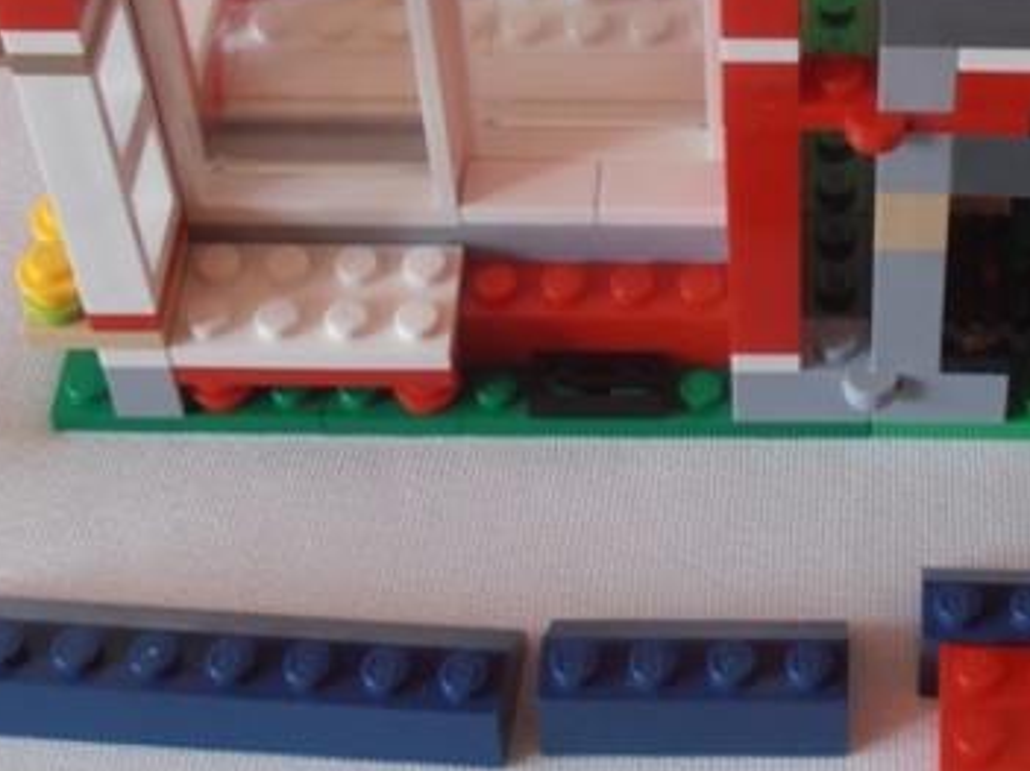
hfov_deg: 20.3
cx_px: 898
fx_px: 2826
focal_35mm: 95
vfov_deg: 15.2
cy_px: -37
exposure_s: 1/40
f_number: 3.9
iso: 125
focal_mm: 6.61
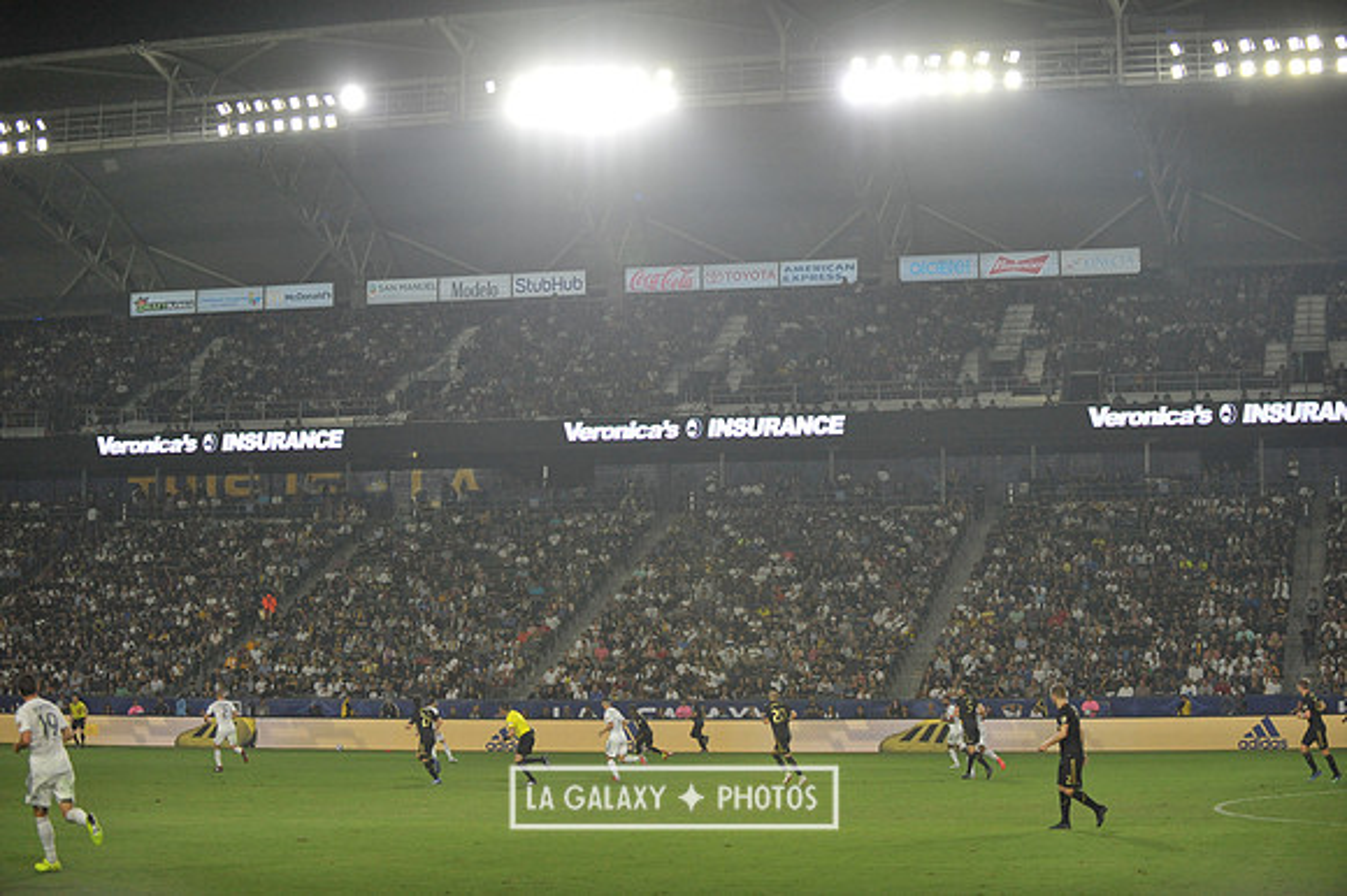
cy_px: 448
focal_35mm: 75
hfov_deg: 27.0
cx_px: 674
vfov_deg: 18.2
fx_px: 2805
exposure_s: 1/2500
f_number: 3.2
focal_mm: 75
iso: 3200
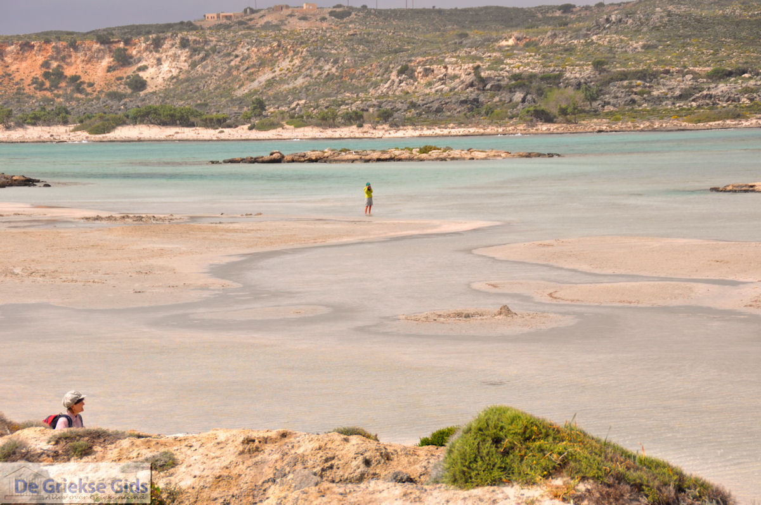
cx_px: 380
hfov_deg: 17.1
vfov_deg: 11.4
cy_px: 252
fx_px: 2534
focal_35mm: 120
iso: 200
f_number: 8
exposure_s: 1/1000
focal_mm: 80
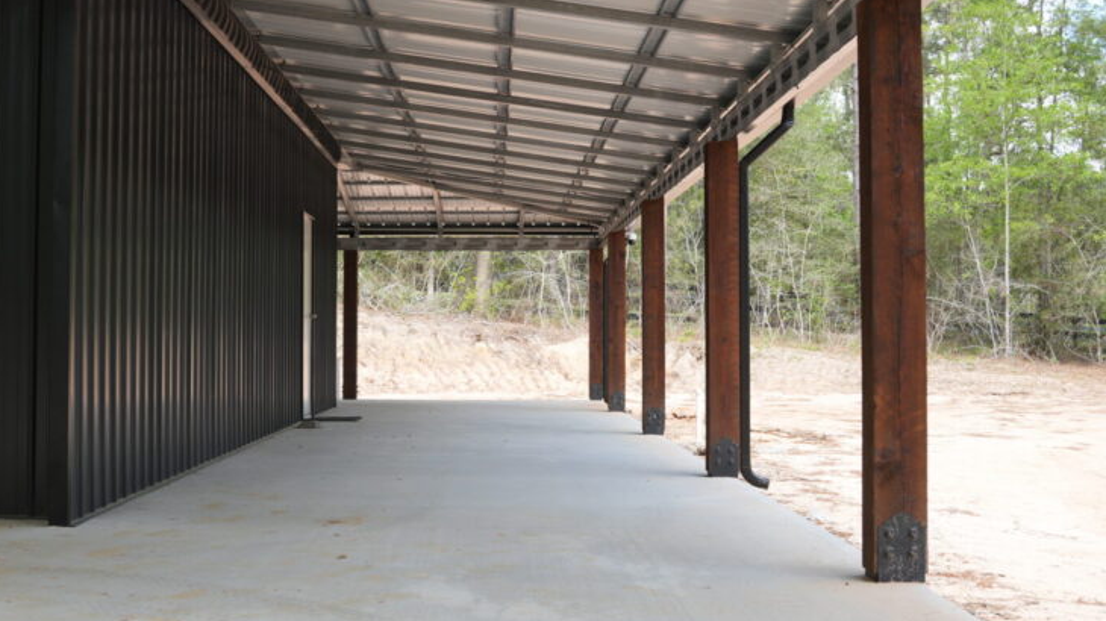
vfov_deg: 23.4
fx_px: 1500
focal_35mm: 51
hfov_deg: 40.2
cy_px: 258
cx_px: 429
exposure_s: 1/100
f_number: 5
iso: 100
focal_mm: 23.2
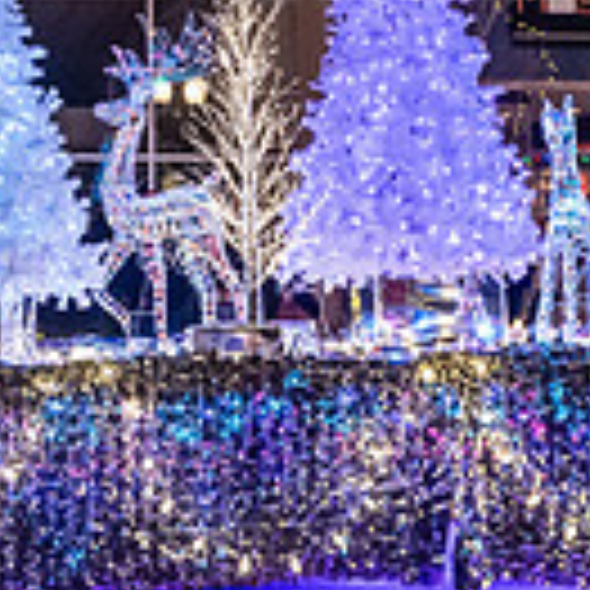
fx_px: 1735
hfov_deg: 18.8
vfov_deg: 19.0
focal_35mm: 90
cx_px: 0
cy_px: 74
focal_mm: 24
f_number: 3.5
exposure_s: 1/250
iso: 5000
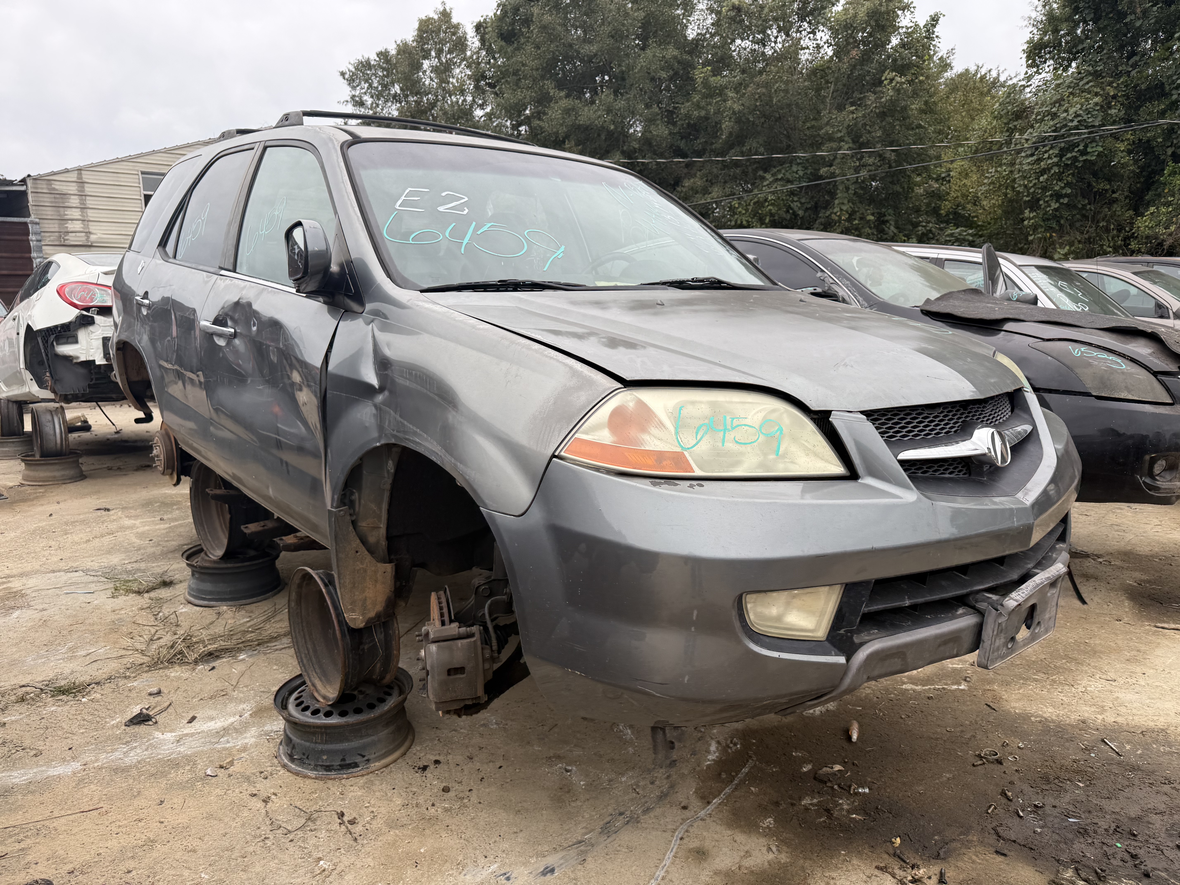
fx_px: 818
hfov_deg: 71.6
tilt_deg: -8.1
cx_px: 590
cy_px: 442
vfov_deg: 56.8
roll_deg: +0.6
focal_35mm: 24
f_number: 1.78
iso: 80
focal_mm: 6.76
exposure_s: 1/757
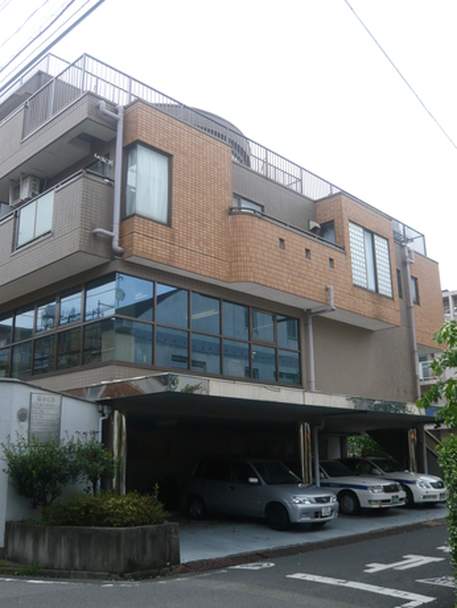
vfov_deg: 53.9
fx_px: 598
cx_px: 228
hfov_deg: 41.8
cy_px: 304
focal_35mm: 34
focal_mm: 5.5
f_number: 3.1
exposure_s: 1/640
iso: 100
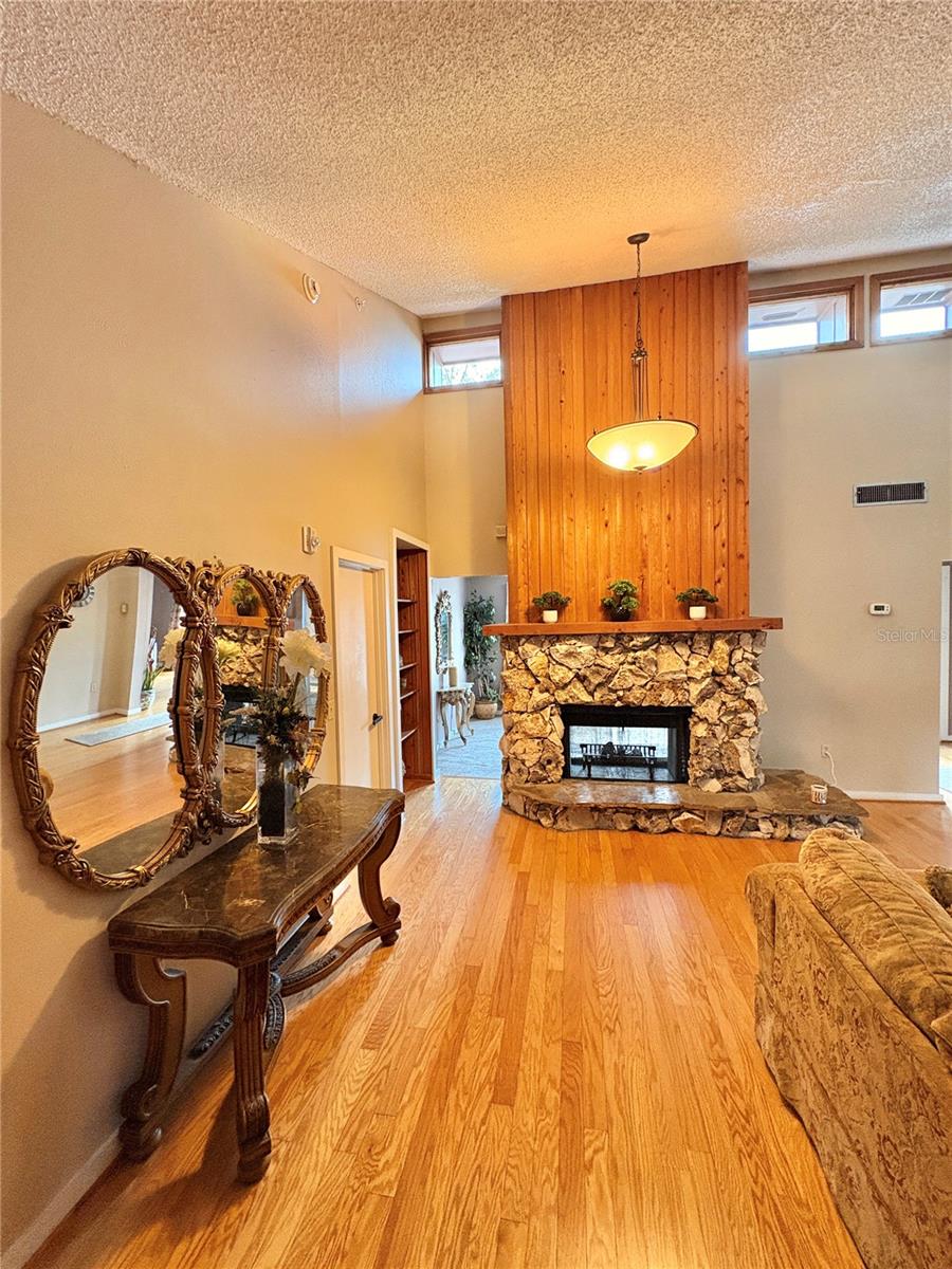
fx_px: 513
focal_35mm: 14
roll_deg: +1.3
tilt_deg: -1.2
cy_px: 634
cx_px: 476
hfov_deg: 85.7
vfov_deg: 102.1
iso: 400
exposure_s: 1/60
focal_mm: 2.22
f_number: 2.2
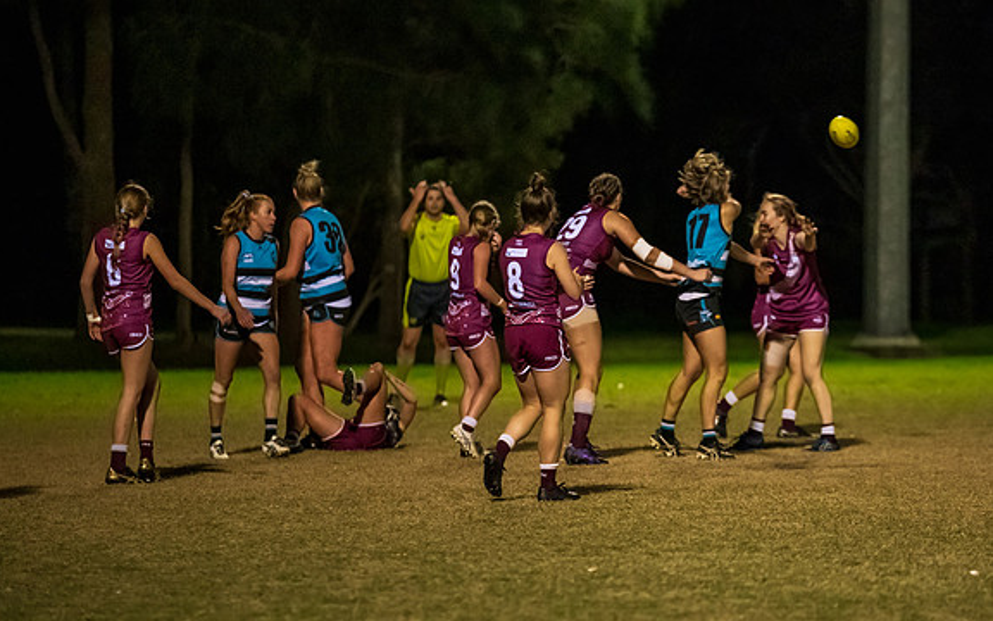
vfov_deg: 4.4
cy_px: 368
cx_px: 685
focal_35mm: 297
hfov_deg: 7.1
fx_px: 8038
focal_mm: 200
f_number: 2.8
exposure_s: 1/800
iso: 6400
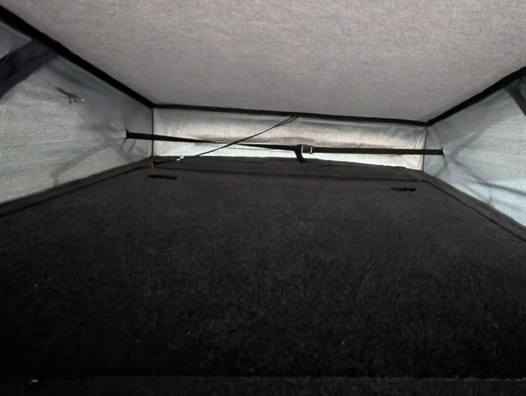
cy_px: 123
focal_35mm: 21
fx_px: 320
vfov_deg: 61.6
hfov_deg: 77.4
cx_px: 331
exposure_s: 1/4
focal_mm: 2.02
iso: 3369
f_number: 1.7
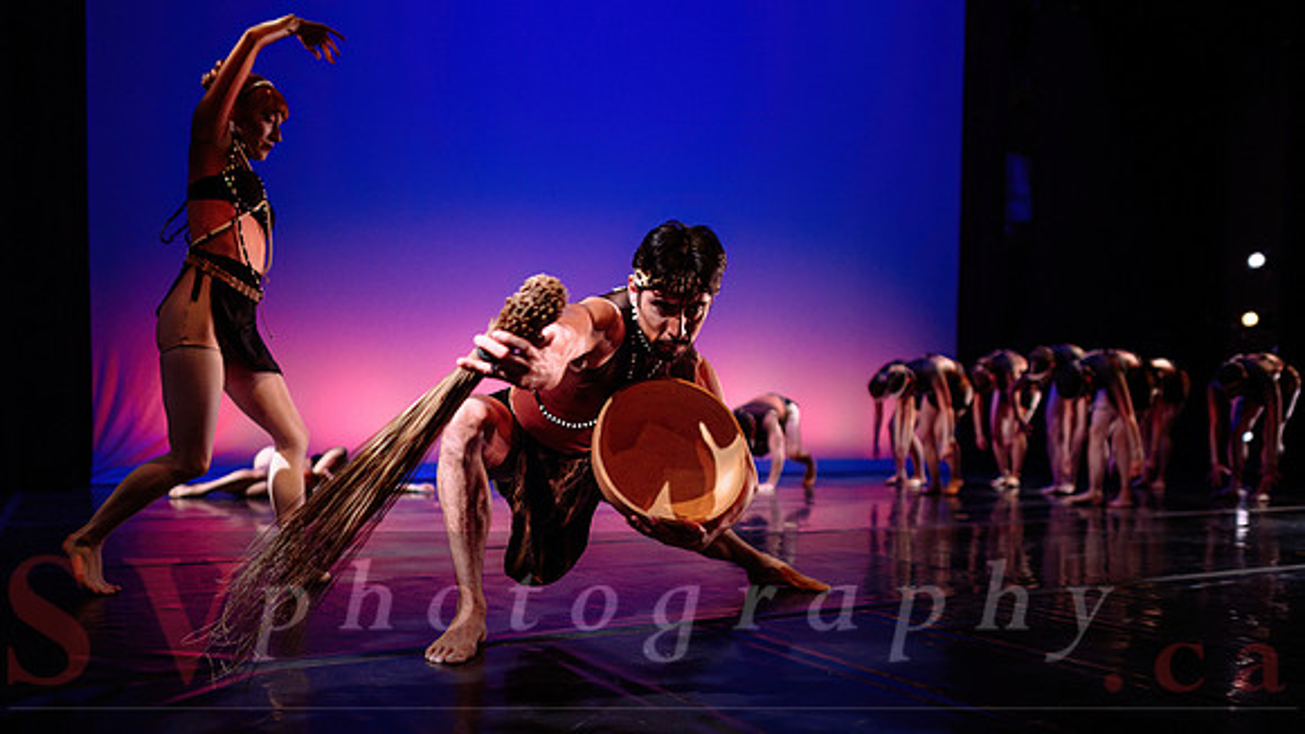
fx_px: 994
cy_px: 485
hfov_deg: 66.3
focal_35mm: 29
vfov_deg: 40.0
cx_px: 565
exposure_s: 1/500
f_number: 1.4
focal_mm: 24
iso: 1000
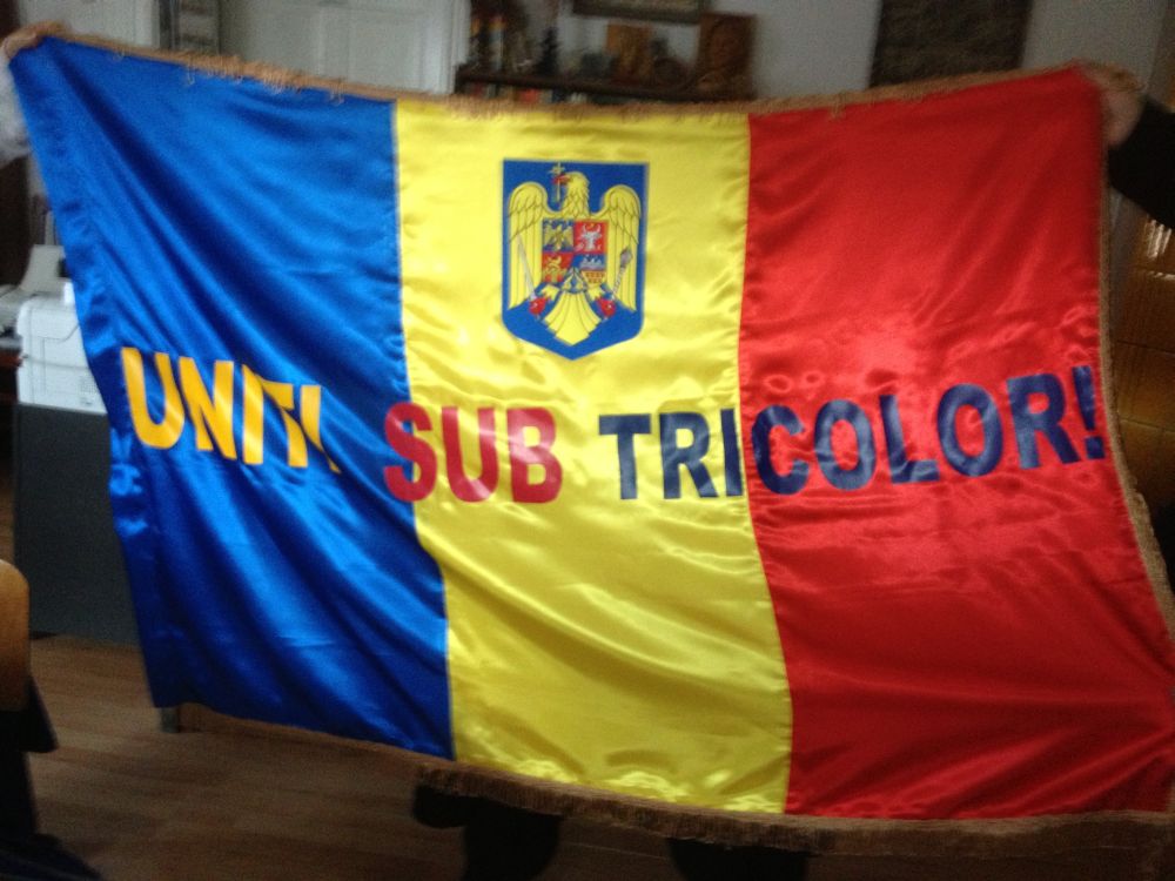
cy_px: 440
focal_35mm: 35
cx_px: 588
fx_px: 1188
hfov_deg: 52.6
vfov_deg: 40.7
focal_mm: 4.28
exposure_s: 1/20
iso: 320
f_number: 2.4
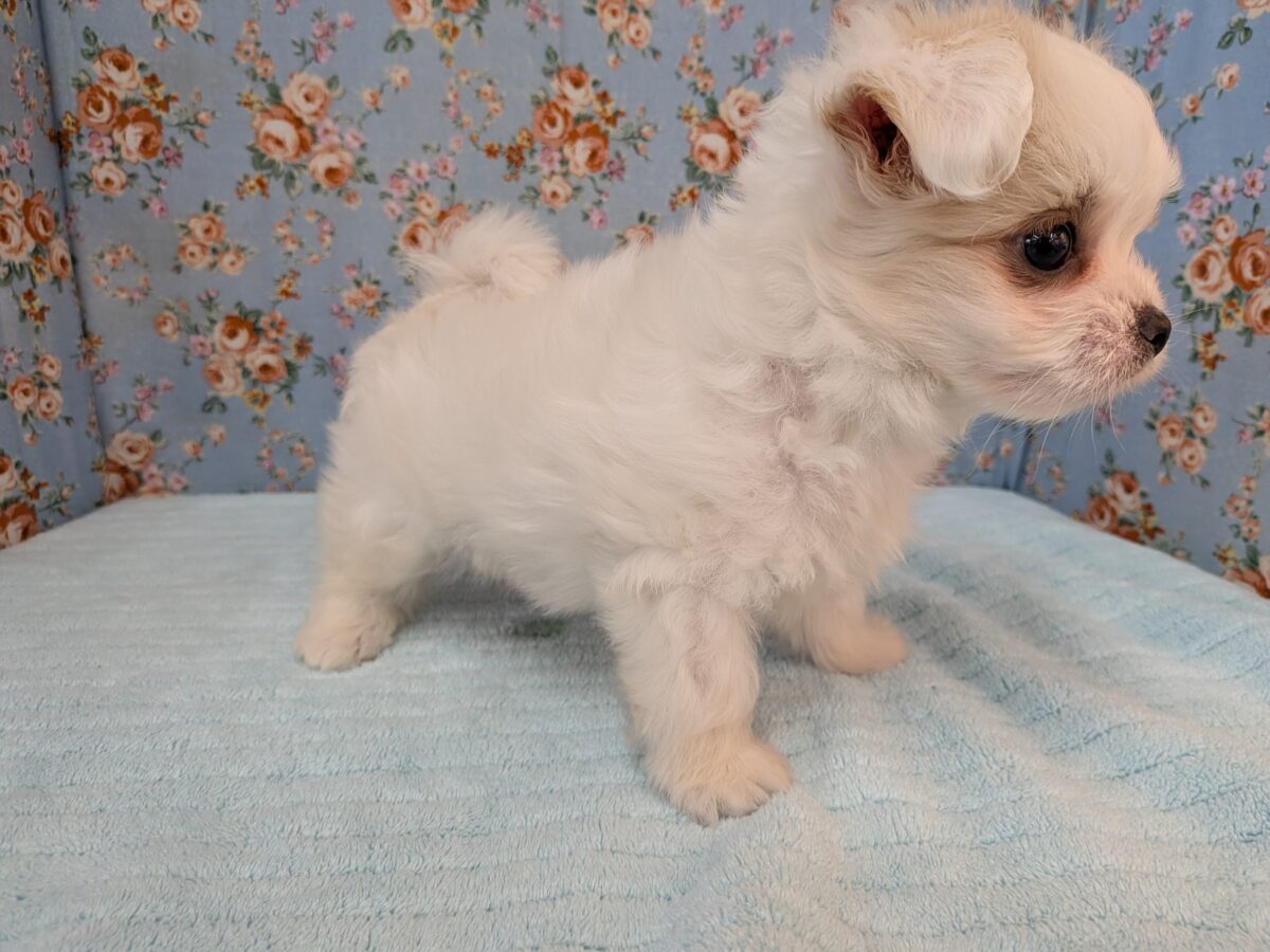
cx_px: 635
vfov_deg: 56.8
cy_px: 476
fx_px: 881
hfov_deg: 71.6
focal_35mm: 24
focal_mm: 4.53
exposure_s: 1/120
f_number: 1.7
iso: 109
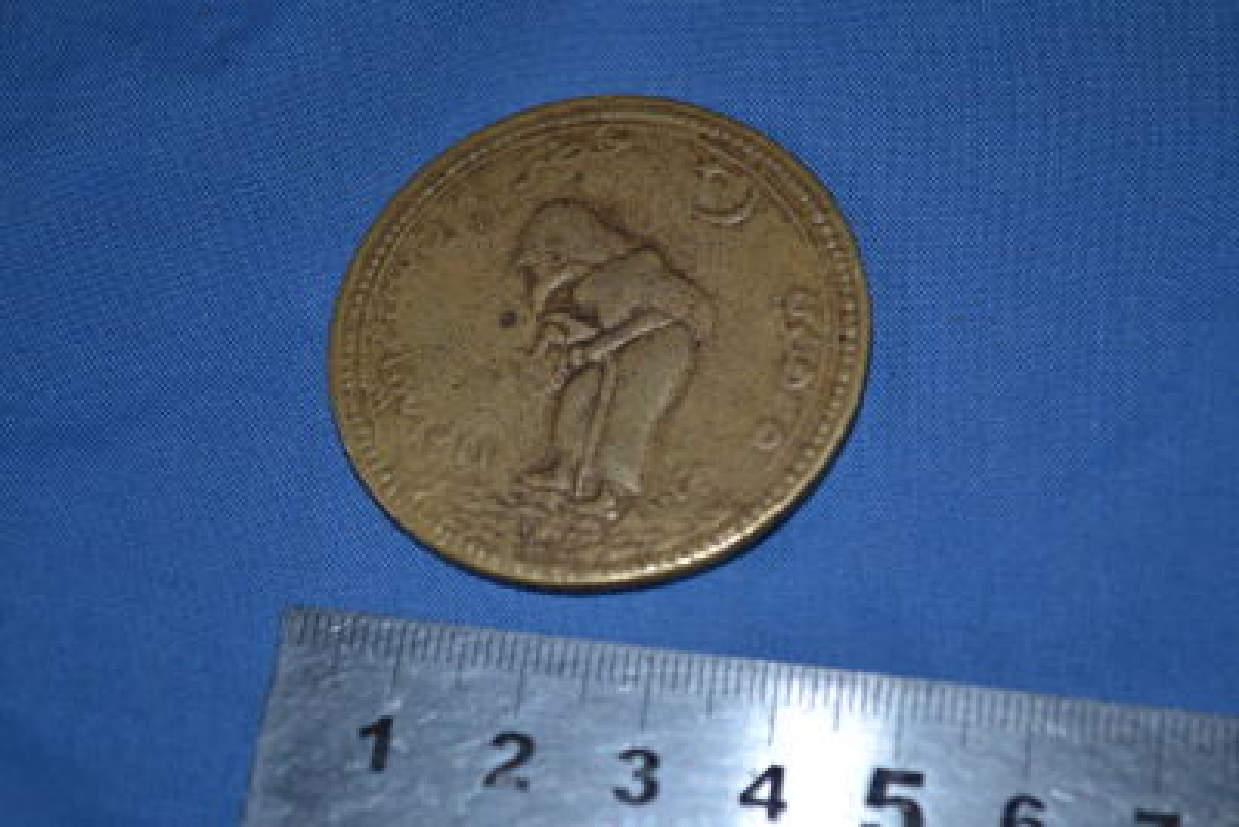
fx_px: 2840
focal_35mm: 82
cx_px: 620
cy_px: 414
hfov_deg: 24.6
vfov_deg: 16.6
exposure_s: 1/60
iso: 280
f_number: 5.6
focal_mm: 55
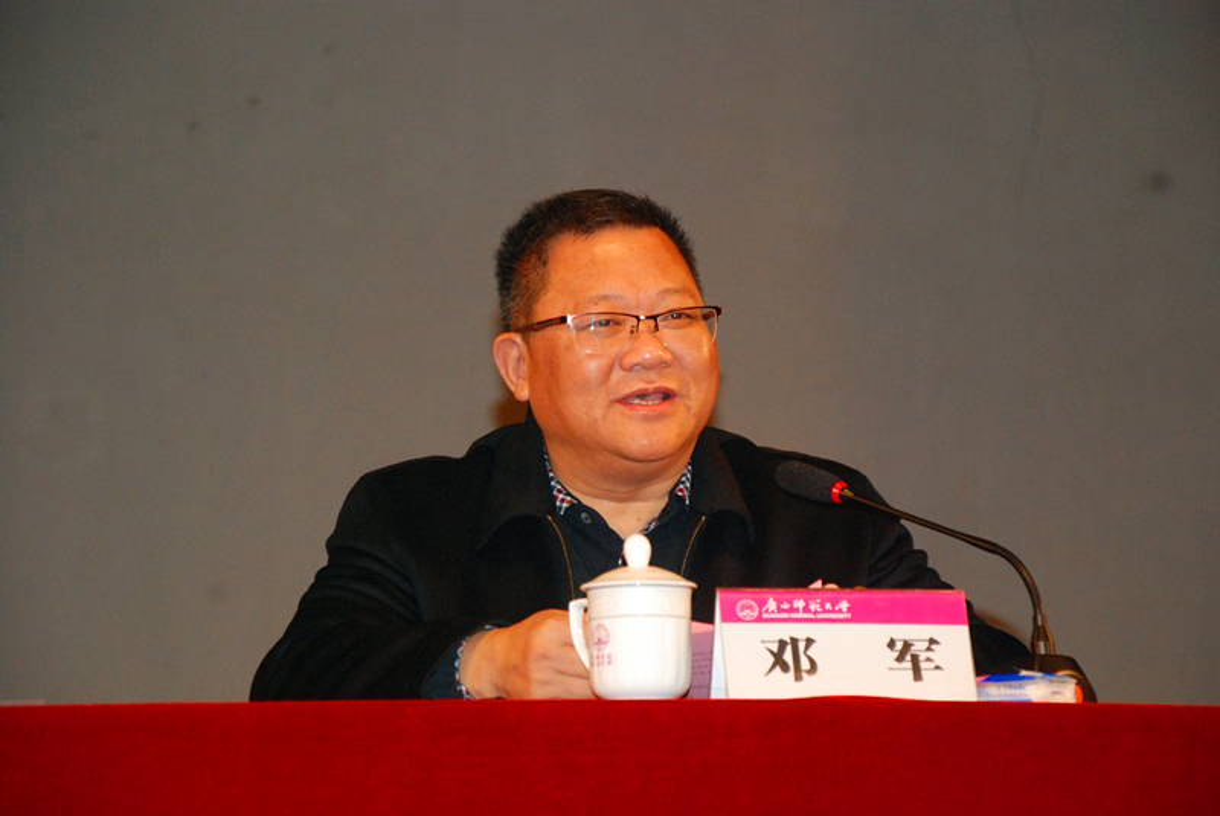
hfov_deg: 14.4
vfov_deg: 9.6
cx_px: 610
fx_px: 4833
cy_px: 408
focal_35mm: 142
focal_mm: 95
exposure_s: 1/100
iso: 1250
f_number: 5.6
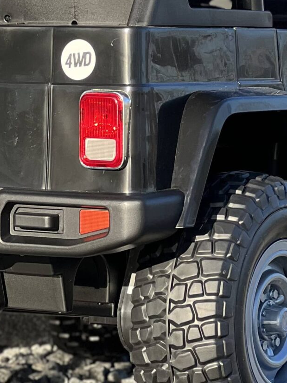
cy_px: 41
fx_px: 2641
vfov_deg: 8.3
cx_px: 115
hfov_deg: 6.2
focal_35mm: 239
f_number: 2.8
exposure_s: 1/241
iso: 25
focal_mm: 9
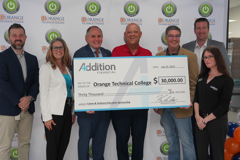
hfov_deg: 43.6
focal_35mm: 45
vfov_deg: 29.9
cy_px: 80
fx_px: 300
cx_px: 120
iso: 2500
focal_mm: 45
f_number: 5.6
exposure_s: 1/160
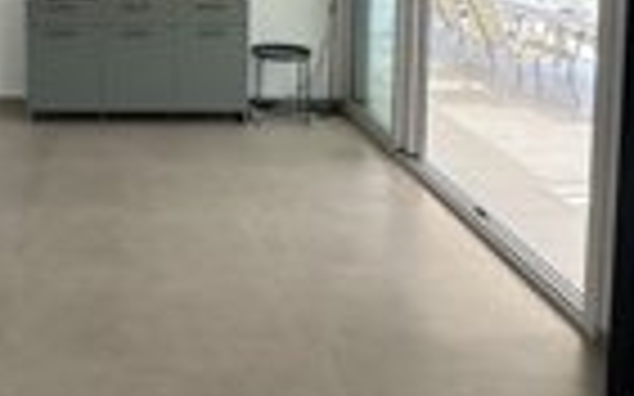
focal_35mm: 38
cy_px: -50
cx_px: 112
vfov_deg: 29.8
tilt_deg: -4.2
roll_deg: +0.4
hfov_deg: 48.2
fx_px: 656
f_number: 2.2
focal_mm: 2.22
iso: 40
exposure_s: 1/373
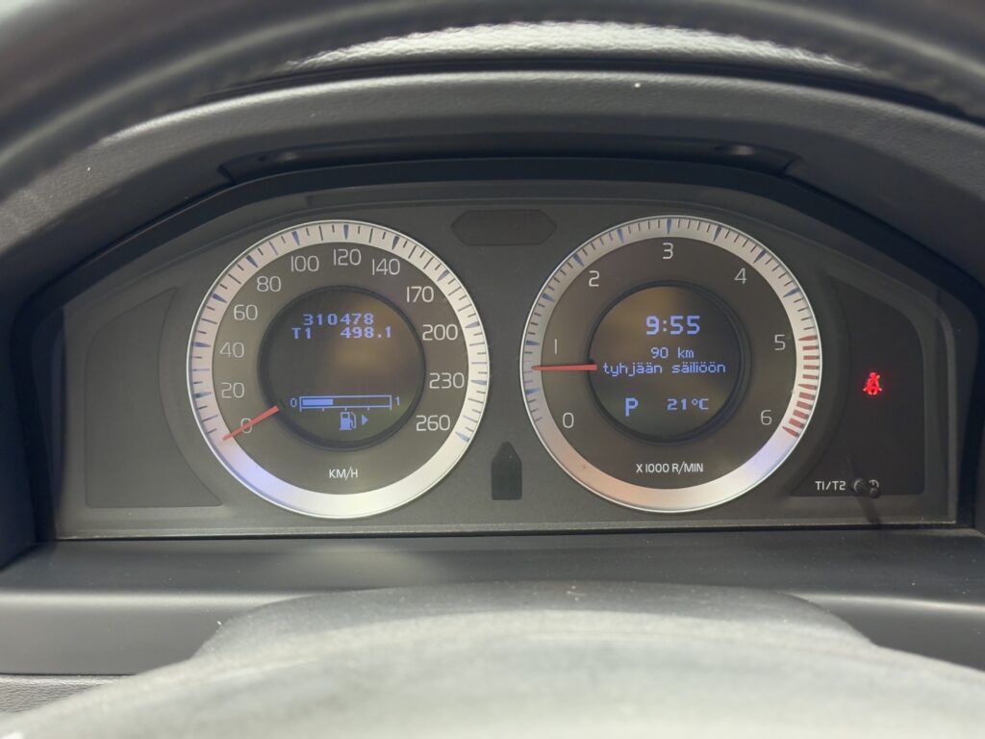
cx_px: 492
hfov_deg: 39.7
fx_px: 1366
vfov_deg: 30.3
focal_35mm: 48
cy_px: 370
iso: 640
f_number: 1.78
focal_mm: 6.76
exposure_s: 1/30
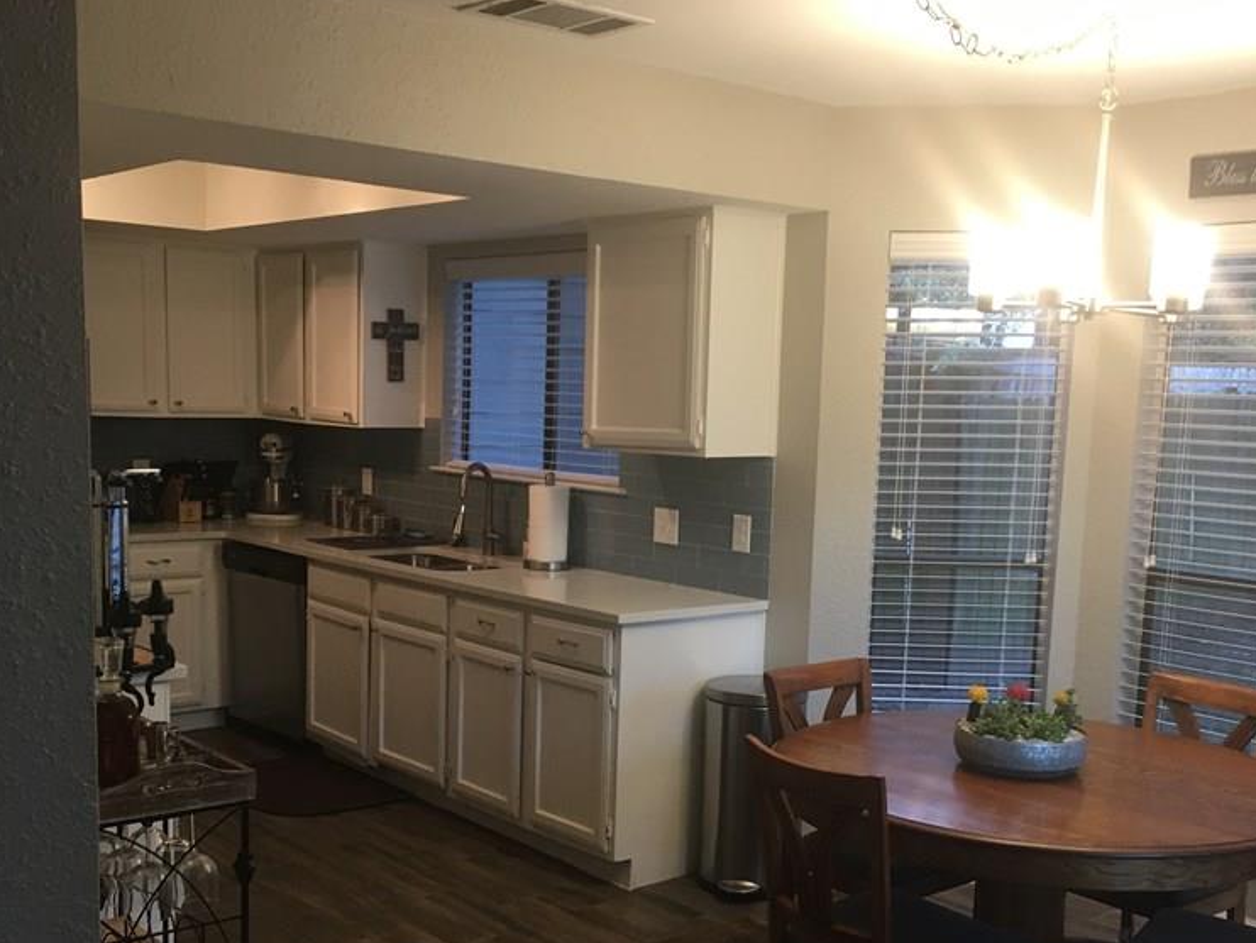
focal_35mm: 40
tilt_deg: -8.6
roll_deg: -1.4
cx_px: 614
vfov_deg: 35.7
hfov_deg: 46.8
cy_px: 609
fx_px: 1452
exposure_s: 1/30
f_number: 2.2
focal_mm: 4.15
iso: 80
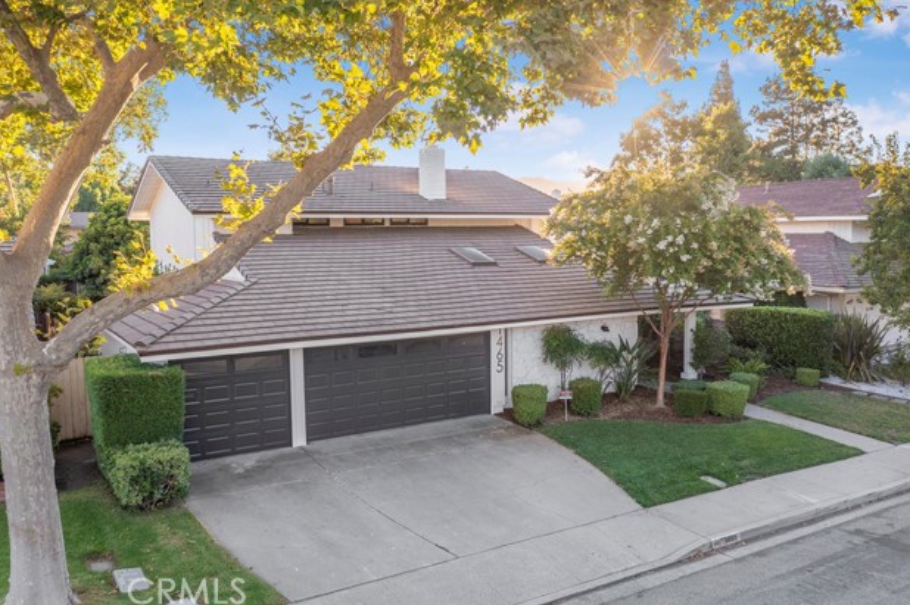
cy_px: 299
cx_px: 465
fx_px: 732
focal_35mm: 29
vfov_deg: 44.9
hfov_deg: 63.7
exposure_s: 1/160
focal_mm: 10.26
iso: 100
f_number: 4.5
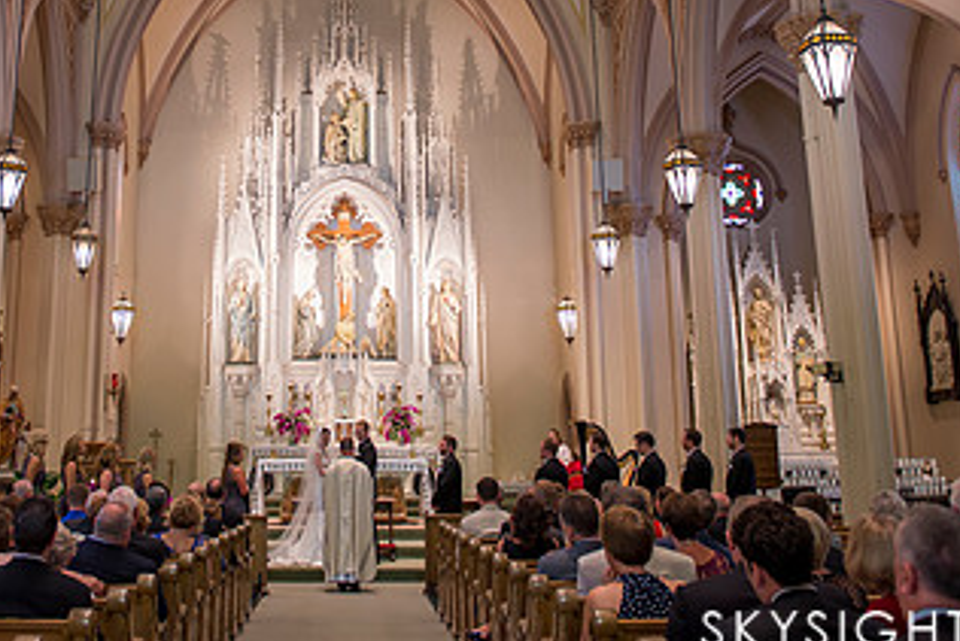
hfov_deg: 44.1
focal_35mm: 44
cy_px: 117
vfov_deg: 29.7
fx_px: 1174
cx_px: 352
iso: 500
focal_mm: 24
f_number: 2.8
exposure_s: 1/40
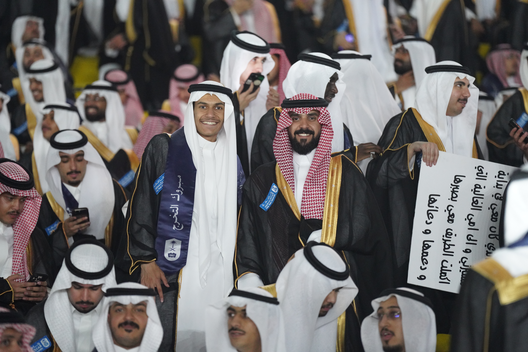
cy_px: 176
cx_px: 264
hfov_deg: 11.7
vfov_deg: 7.8
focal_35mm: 176
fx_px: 2581
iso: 6400
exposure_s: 1/125
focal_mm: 176
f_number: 2.8
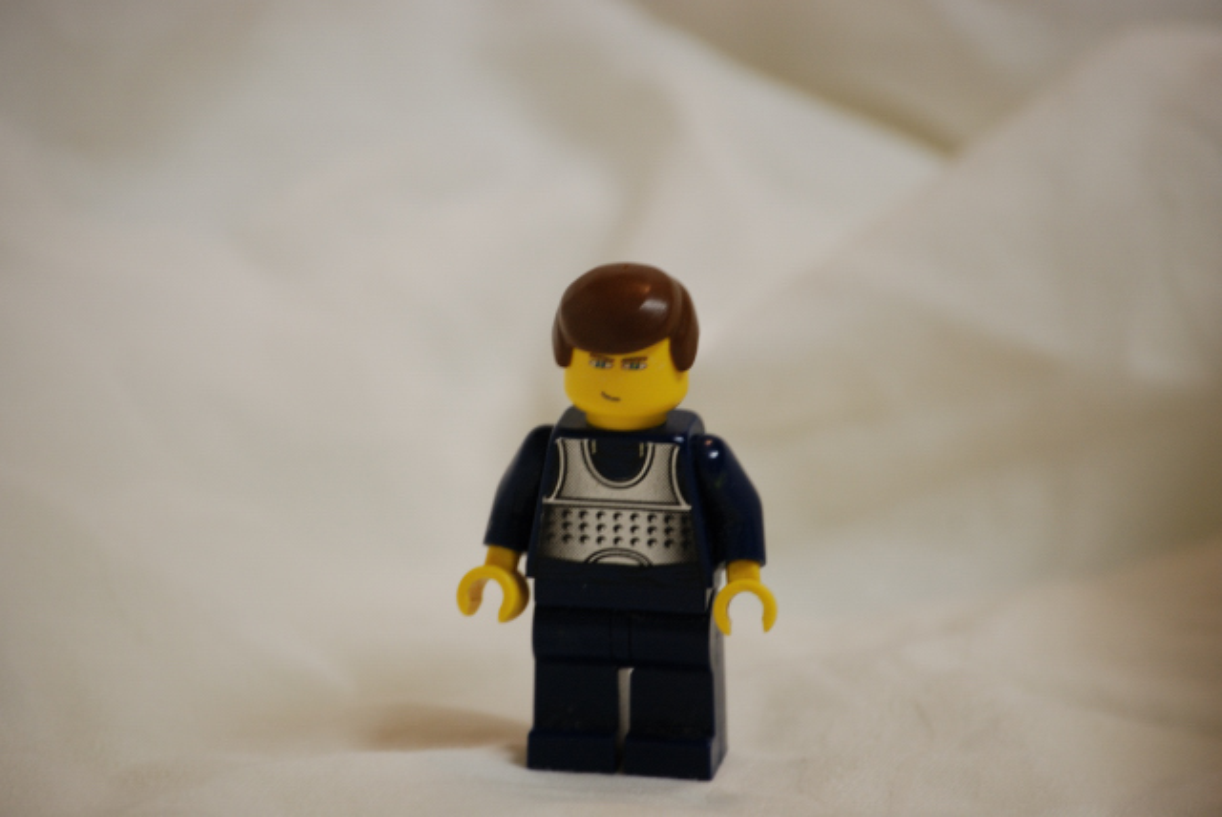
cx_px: 611
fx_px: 8409
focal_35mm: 248
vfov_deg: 5.6
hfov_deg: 8.3
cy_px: 408
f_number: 7.1
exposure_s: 1/20
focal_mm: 165
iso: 400
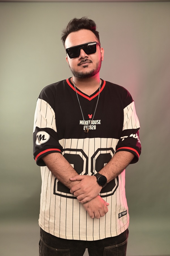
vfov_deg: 54.5
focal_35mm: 35
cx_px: 85
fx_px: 248
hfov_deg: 37.8
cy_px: 128
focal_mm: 35
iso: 800
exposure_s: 1/160
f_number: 3.2
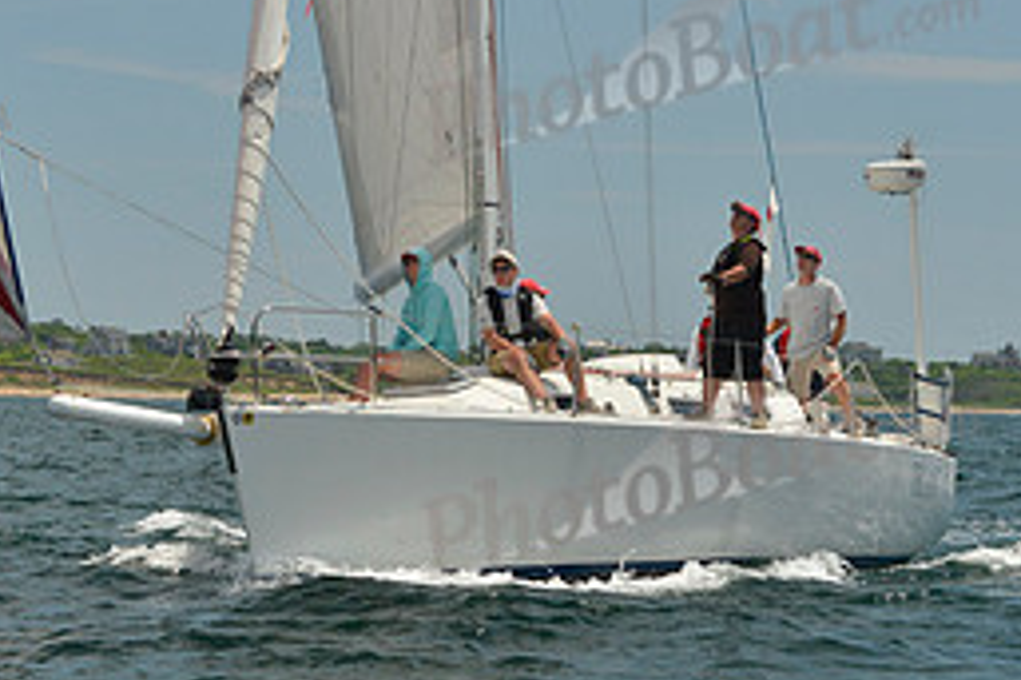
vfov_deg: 8.7
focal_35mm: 158
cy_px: 324
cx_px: 219
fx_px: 4478
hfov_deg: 13.0
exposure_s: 1/800
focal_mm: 70
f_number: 8
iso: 400
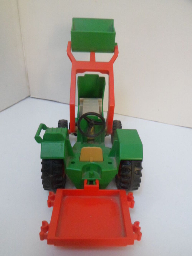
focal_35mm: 27
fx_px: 200
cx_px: 96
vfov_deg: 65.3
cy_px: 128
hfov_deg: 51.4
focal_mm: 4.9
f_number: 3.3
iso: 400
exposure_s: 1/20
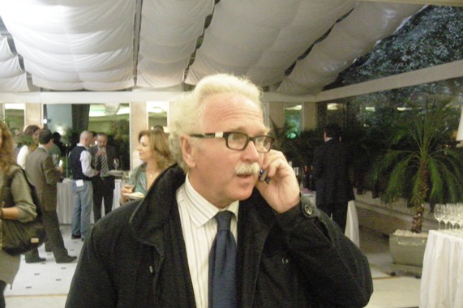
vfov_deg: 31.8
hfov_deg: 46.4
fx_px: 540
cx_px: 209
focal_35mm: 42
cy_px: 170
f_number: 2.7
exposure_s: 1/52
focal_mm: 7.5
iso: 1600
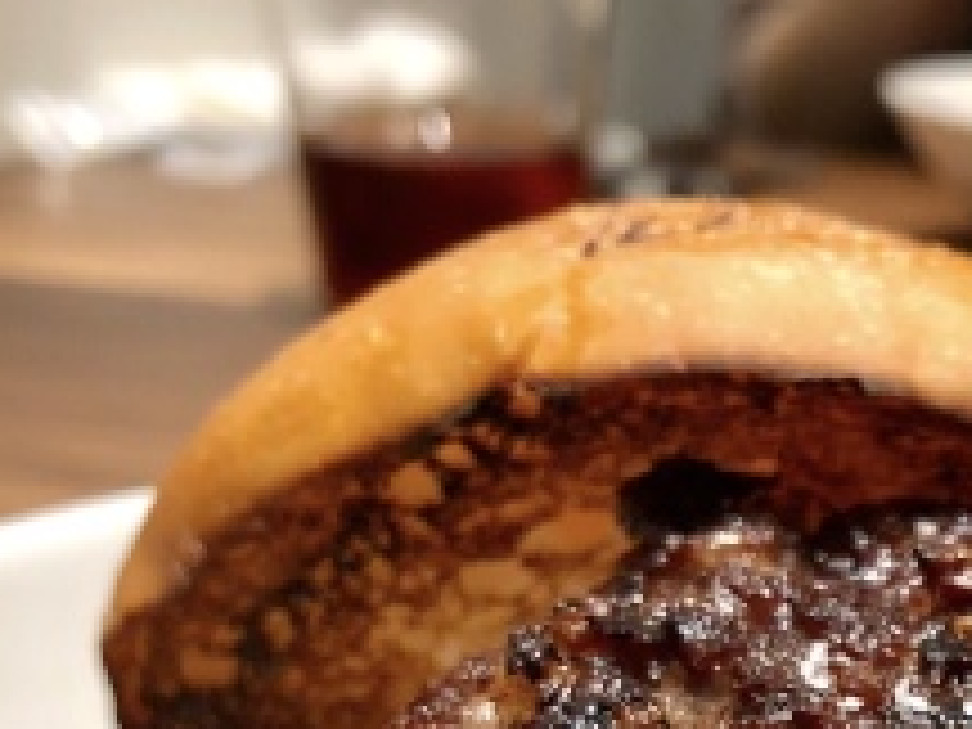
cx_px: 1184
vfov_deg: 16.6
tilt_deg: -25.0
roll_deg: -4.0
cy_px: 1008
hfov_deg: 21.7
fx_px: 2331
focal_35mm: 83
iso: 40
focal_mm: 4
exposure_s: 1/33
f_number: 1.8
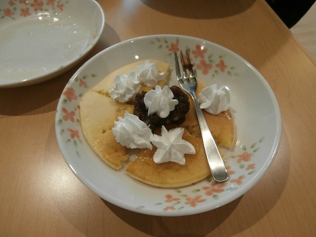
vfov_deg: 56.8
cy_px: 118
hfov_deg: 71.6
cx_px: 158
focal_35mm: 24
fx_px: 219
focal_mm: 4.2
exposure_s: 1/50
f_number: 3
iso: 200
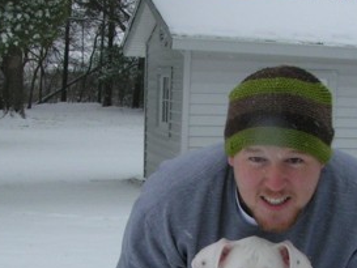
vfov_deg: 16.3
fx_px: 918
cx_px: 192
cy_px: 255
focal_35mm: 89
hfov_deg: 22.0
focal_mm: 5.8
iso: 50
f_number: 5.6
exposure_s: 1/400
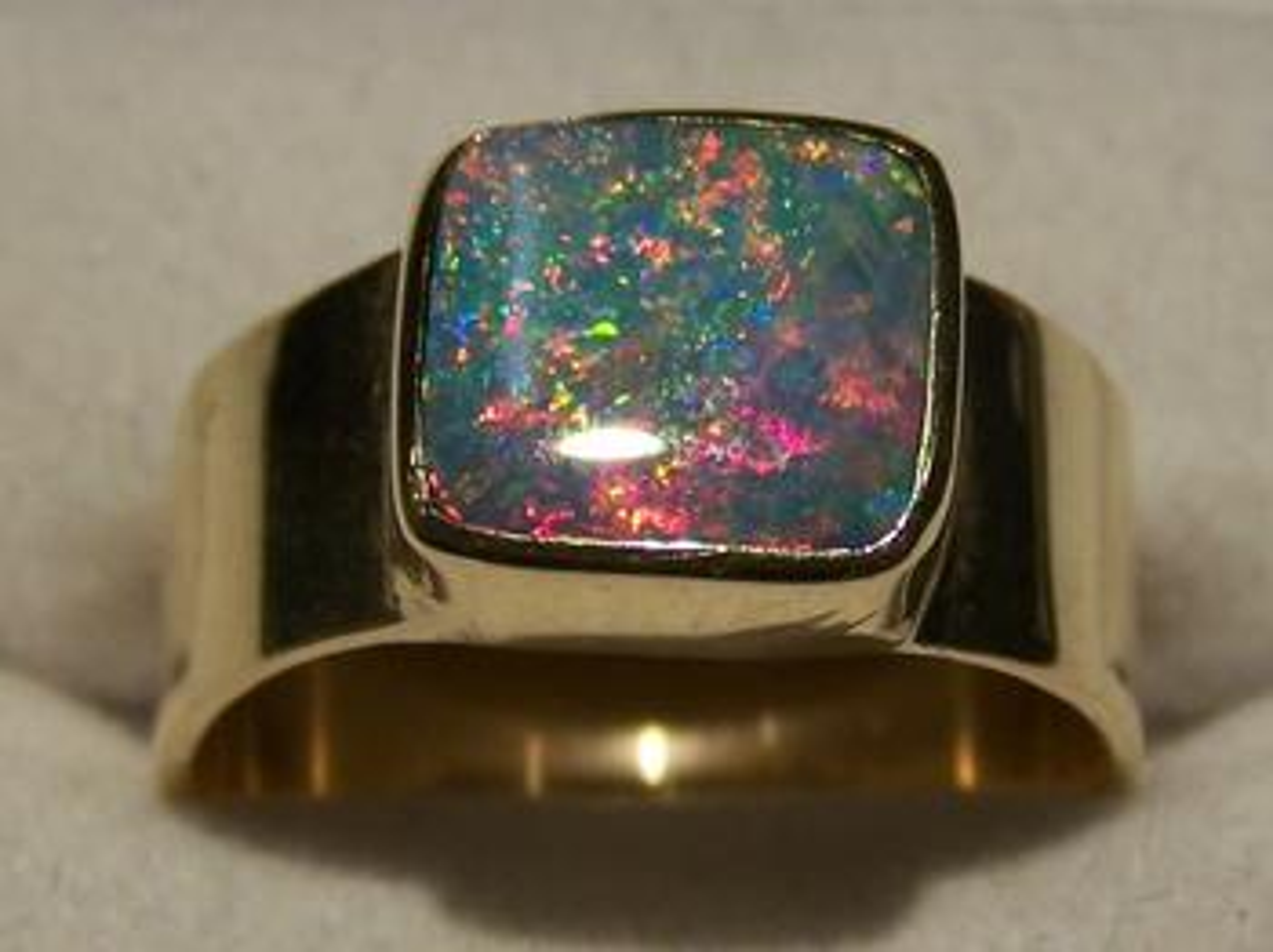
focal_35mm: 38
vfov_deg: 37.7
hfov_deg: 49.0
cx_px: 636
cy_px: 476
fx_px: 1396
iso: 64
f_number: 2.8
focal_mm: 6.3
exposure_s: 1/100
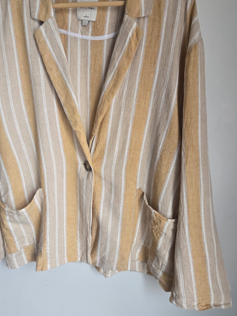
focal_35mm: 28
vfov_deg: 63.1
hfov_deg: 49.5
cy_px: 133
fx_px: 256
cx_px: 97
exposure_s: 1/120
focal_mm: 5.4
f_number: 1.8
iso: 320
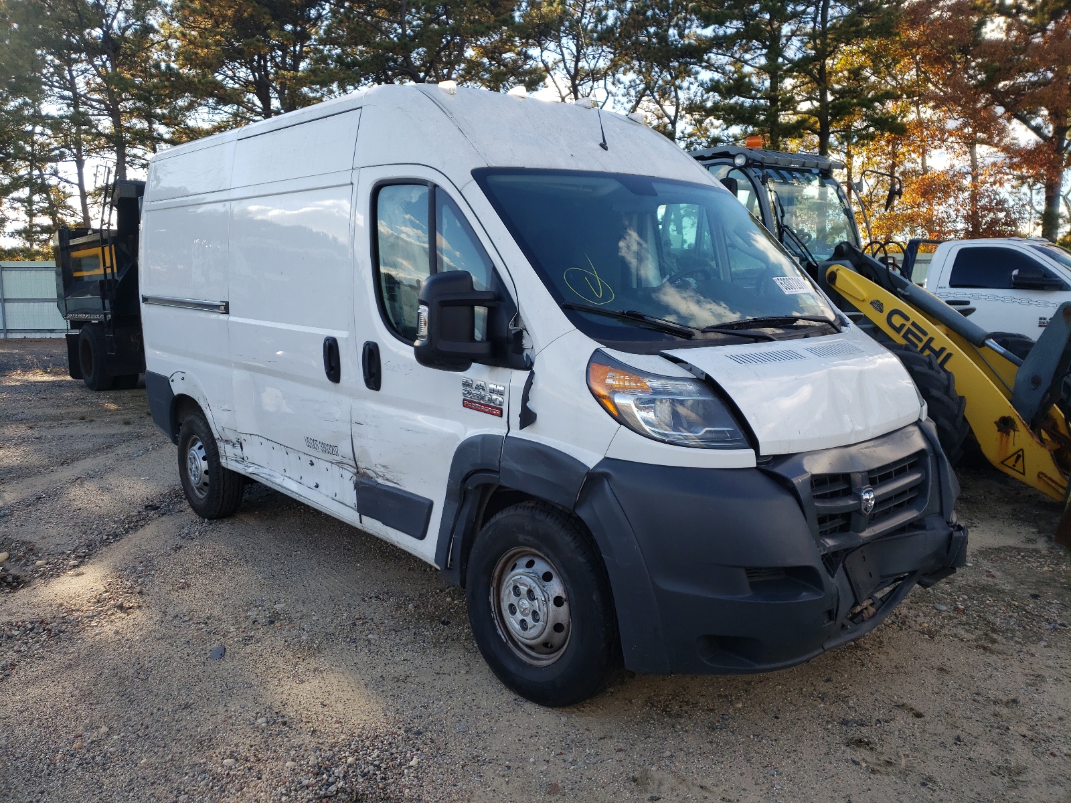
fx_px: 804
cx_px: 536
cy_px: 402
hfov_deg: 67.3
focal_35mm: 26
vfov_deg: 53.1
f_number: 1.5
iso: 50
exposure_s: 1/769
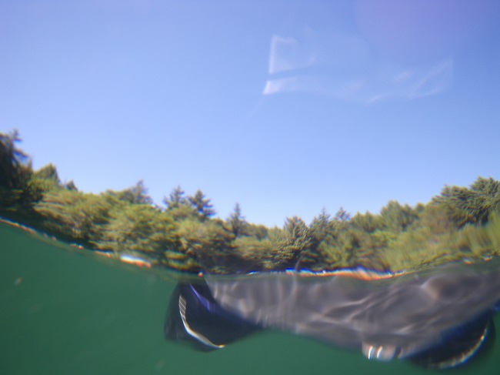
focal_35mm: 28
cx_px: 250
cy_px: 188
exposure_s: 1/125
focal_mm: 5
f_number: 3.5
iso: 50
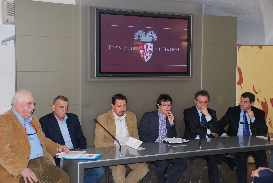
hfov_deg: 41.0
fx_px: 365
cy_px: 92
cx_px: 136
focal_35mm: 48
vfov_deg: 28.2
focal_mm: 32
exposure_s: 1/60
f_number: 4.2
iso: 450
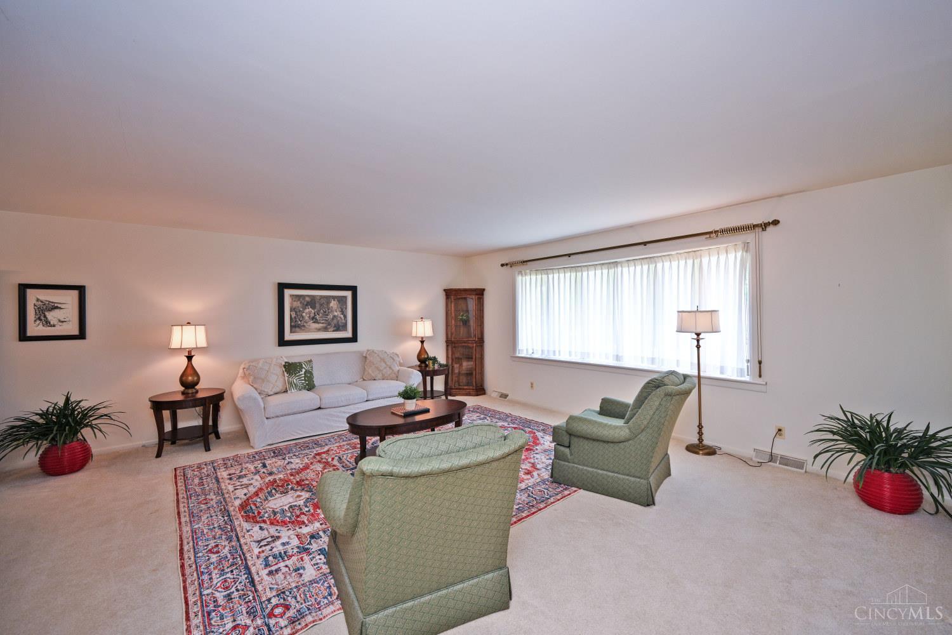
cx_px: 476
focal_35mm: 14
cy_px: 318
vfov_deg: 81.2
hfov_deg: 104.3
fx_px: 370
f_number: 4.5
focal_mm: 14
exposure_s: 1/80
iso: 200
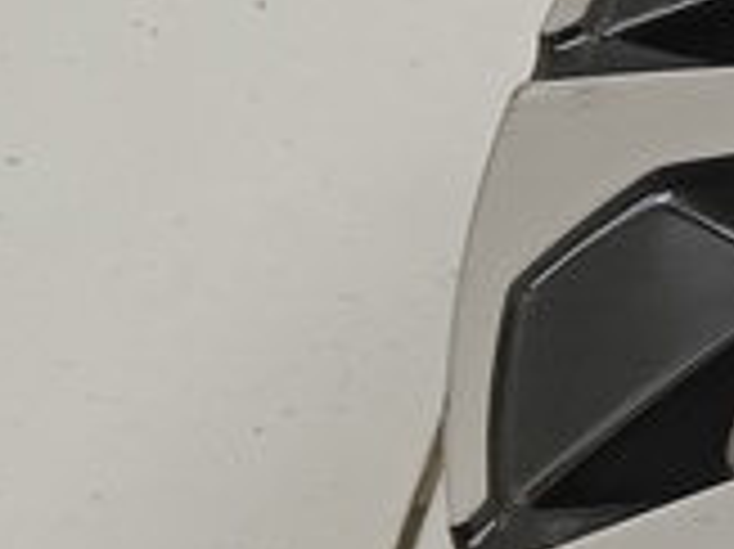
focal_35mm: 212
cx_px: 2067
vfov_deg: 7.0
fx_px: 4492
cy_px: 284
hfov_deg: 8.2
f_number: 1.9
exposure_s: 1/100
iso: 346
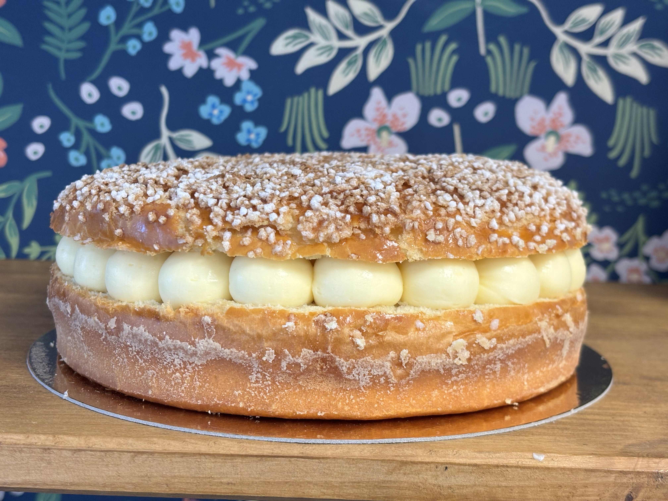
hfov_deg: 36.8
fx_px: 1003
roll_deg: -2.2
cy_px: 250
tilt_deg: -7.5
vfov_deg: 28.0
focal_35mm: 52
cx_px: 334
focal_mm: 5.96
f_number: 1.6
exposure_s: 1/50
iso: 100
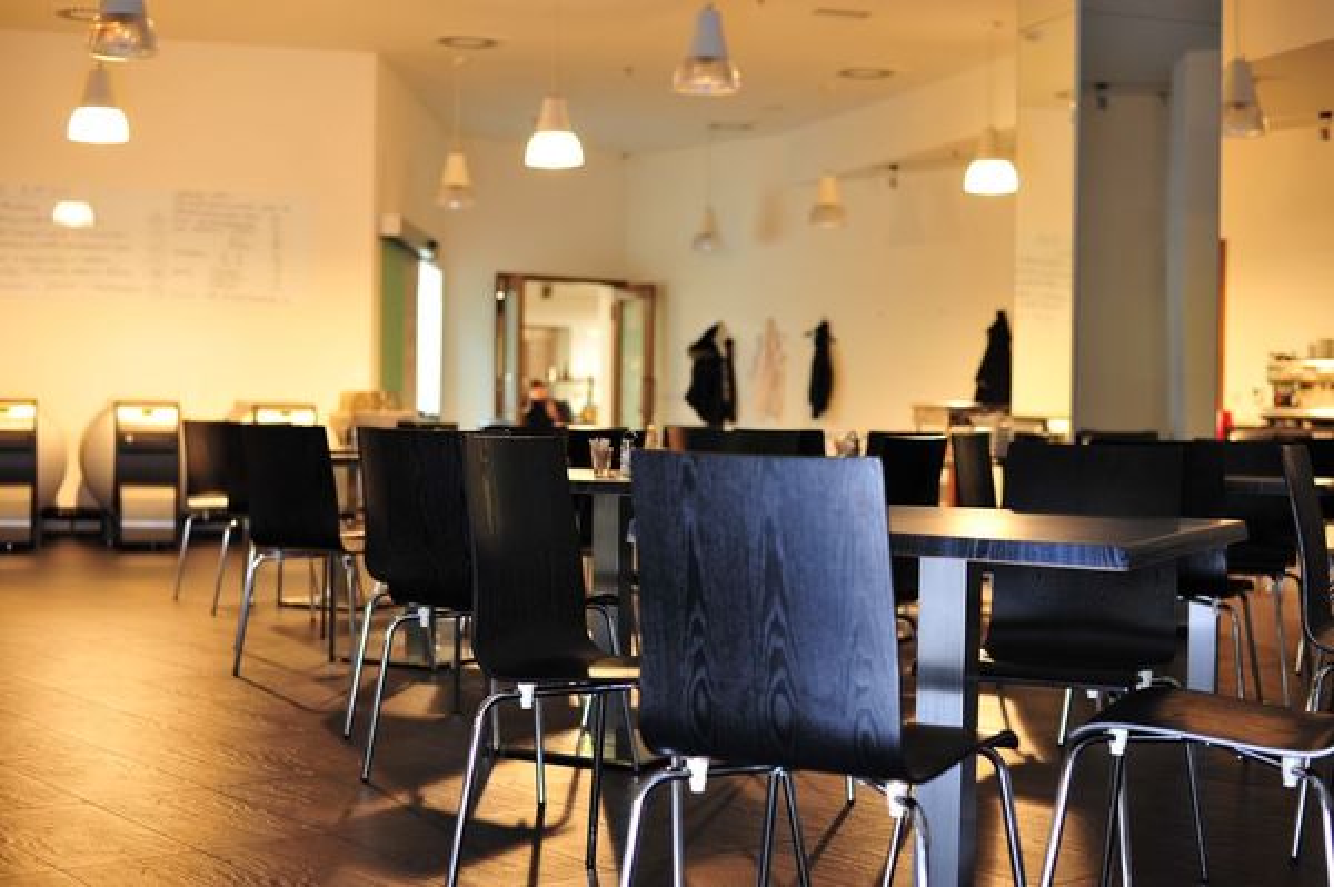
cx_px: 667
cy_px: 444
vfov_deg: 26.9
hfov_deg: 39.6
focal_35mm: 50
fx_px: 1851
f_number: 2.8
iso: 200
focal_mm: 50
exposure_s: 1/6
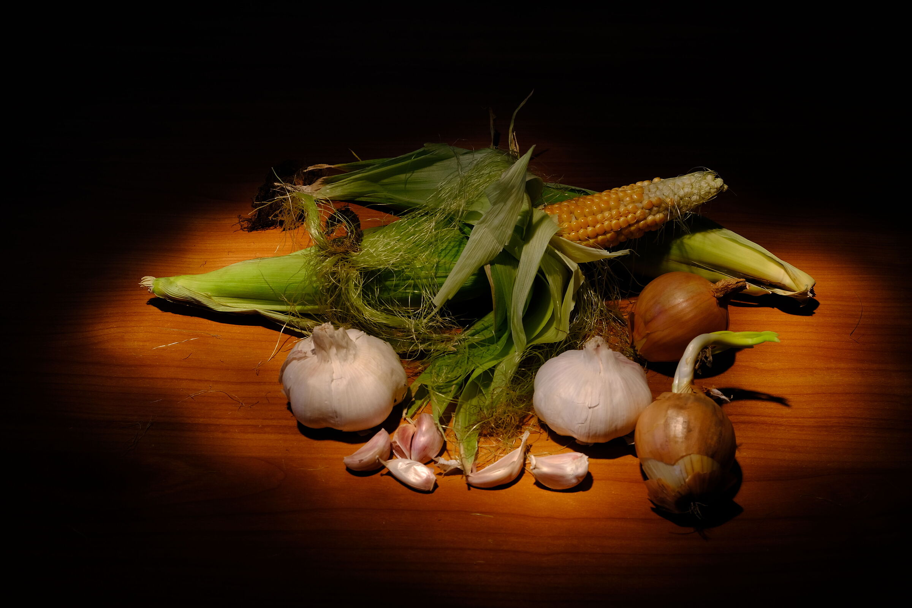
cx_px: 456
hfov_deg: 46.4
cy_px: 304
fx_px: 1064
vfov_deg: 31.9
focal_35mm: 42
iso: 160
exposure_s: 10
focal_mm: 27.7
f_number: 7.1
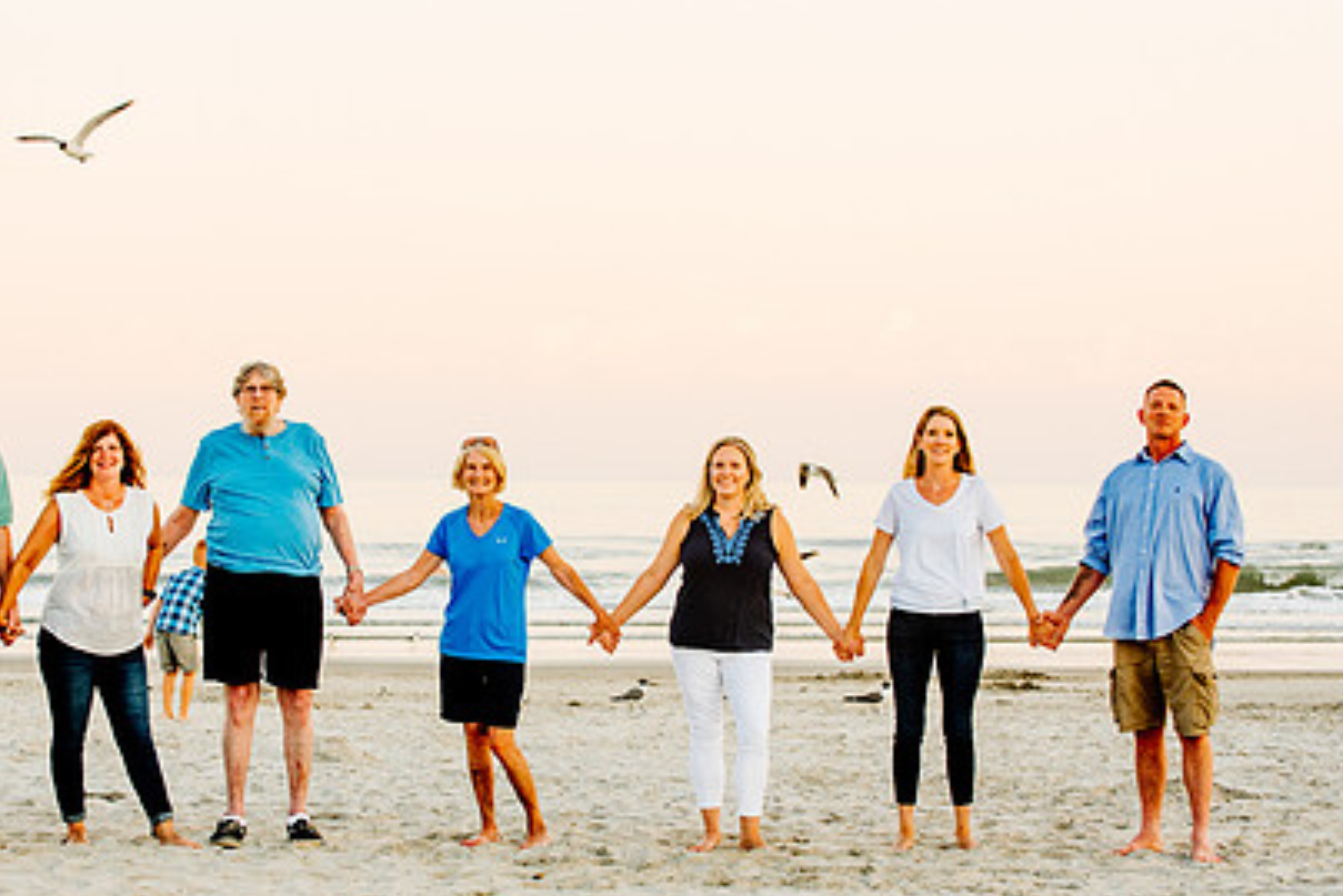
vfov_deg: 11.6
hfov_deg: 17.3
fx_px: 4403
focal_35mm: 118
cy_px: 495
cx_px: 567
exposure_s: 1/200
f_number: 4.5
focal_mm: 82
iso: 400
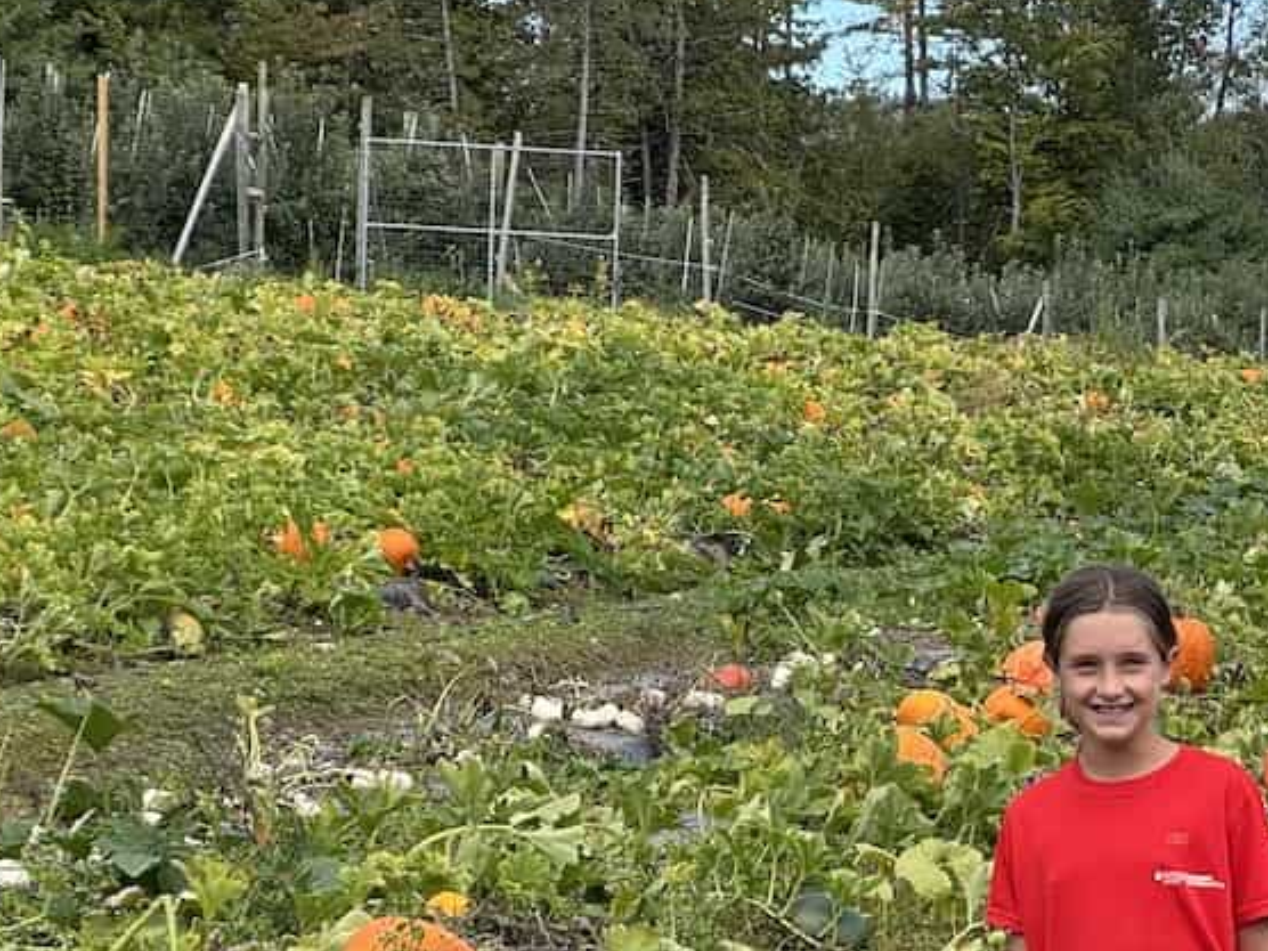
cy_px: 855
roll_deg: +1.1
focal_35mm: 173
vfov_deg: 8.6
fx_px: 6337
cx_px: 1391
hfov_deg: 11.3
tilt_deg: -4.7
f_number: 2.8
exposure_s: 1/206
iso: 25
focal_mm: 9
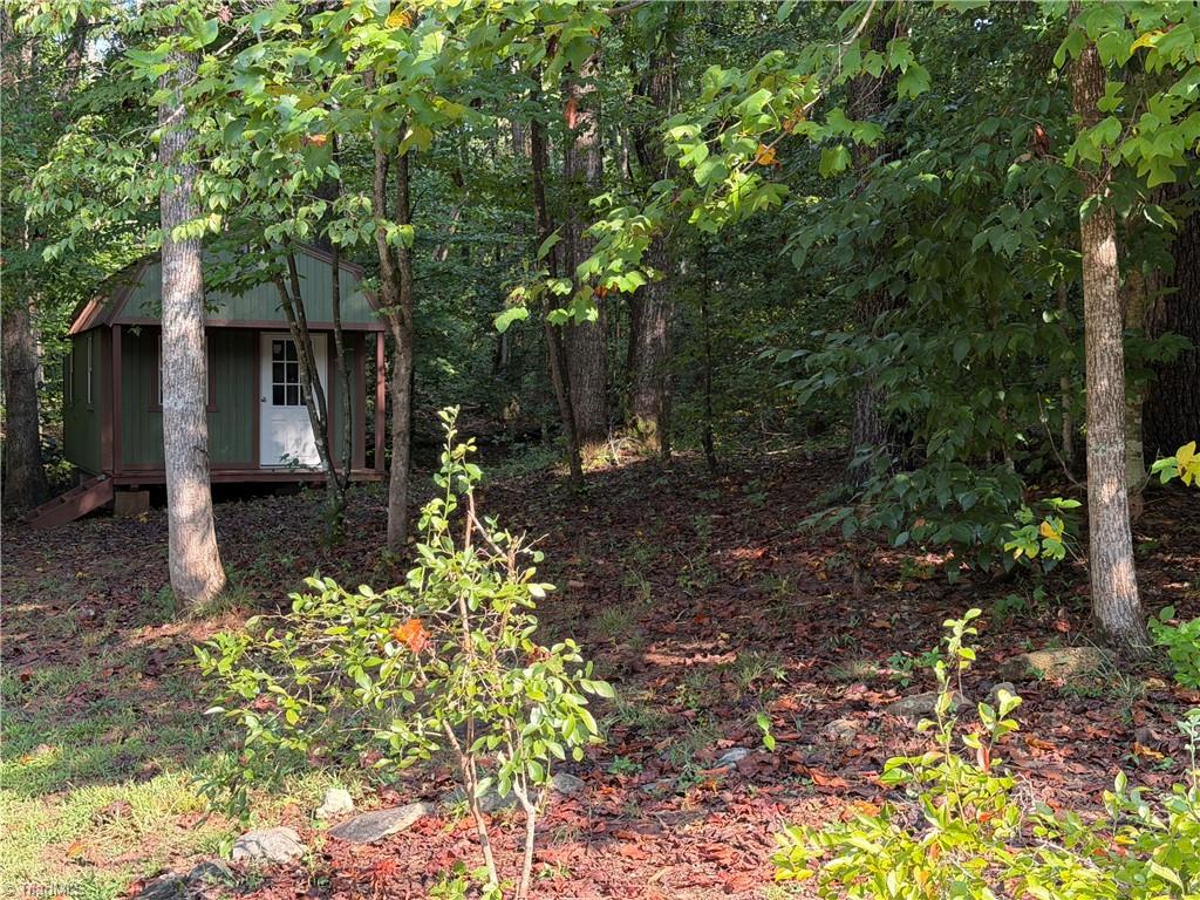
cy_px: 450
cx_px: 600
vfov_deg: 30.3
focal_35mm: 48
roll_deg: +0.5
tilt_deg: -1.9
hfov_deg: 39.7
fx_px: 1664
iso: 64
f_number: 1.78
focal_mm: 6.76
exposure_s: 1/197
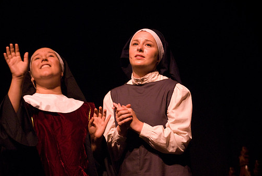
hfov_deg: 12.5
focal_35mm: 164
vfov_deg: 8.4
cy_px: 83
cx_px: 118
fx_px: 1192
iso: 1600
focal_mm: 95
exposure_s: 1/100
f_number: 2.8
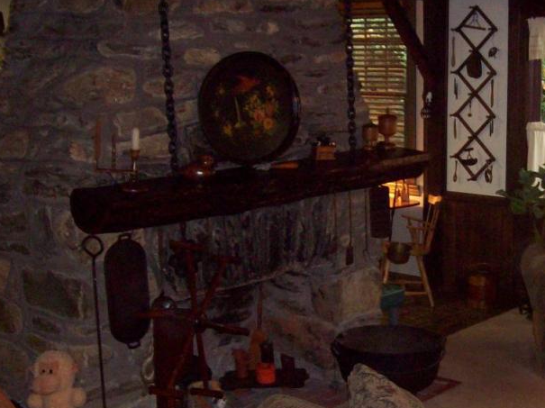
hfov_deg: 31.3
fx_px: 960
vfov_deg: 24.0
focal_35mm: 61
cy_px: 241
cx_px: 385
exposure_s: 1/16
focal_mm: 6
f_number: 2.7
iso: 140
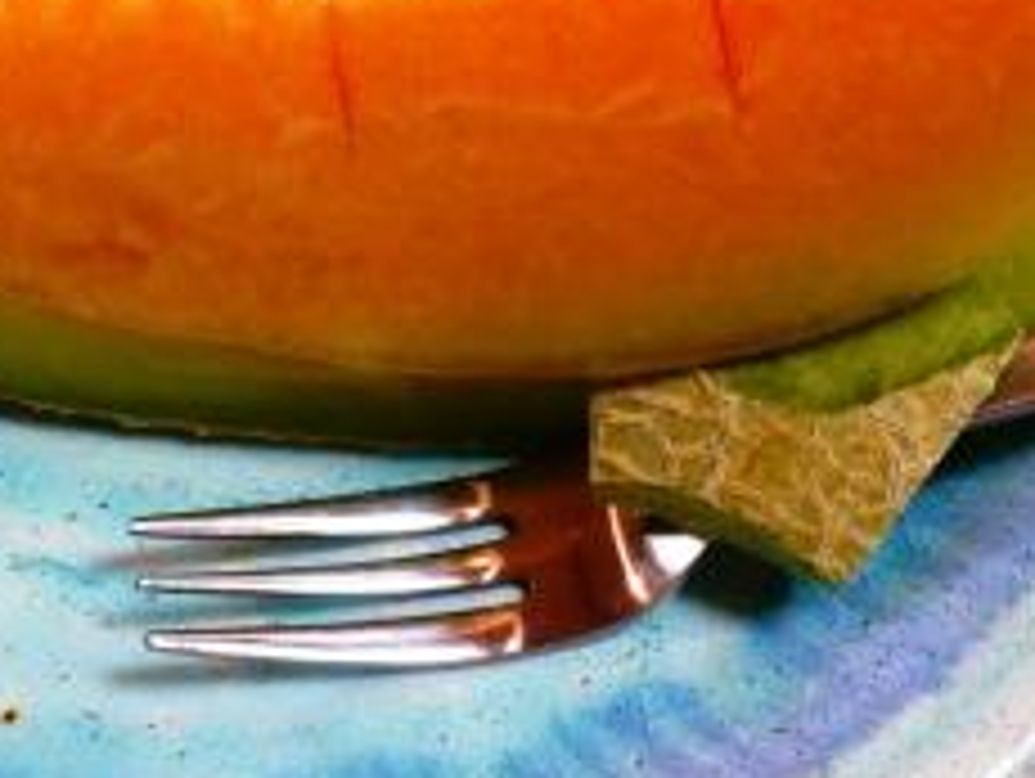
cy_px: 40
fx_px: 2155
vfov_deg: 20.0
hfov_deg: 26.7
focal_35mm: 72
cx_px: 256
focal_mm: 6.1
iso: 200
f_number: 2.8
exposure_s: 1/13
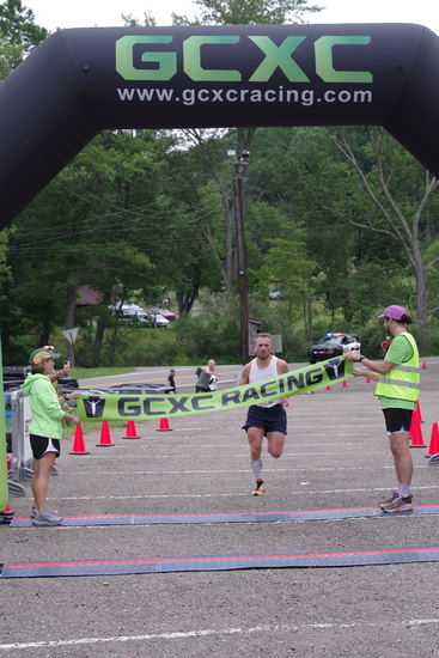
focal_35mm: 150
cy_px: 329
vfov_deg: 13.7
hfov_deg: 9.2
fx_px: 2742
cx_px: 220
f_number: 9
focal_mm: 150
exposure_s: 1/400
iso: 800
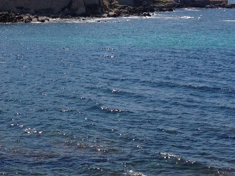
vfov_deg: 14.1
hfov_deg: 19.1
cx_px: 60
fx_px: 693
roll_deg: -0.4
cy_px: -27
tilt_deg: -0.8
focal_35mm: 102
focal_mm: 4.28
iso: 50
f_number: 2.4
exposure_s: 1/2208
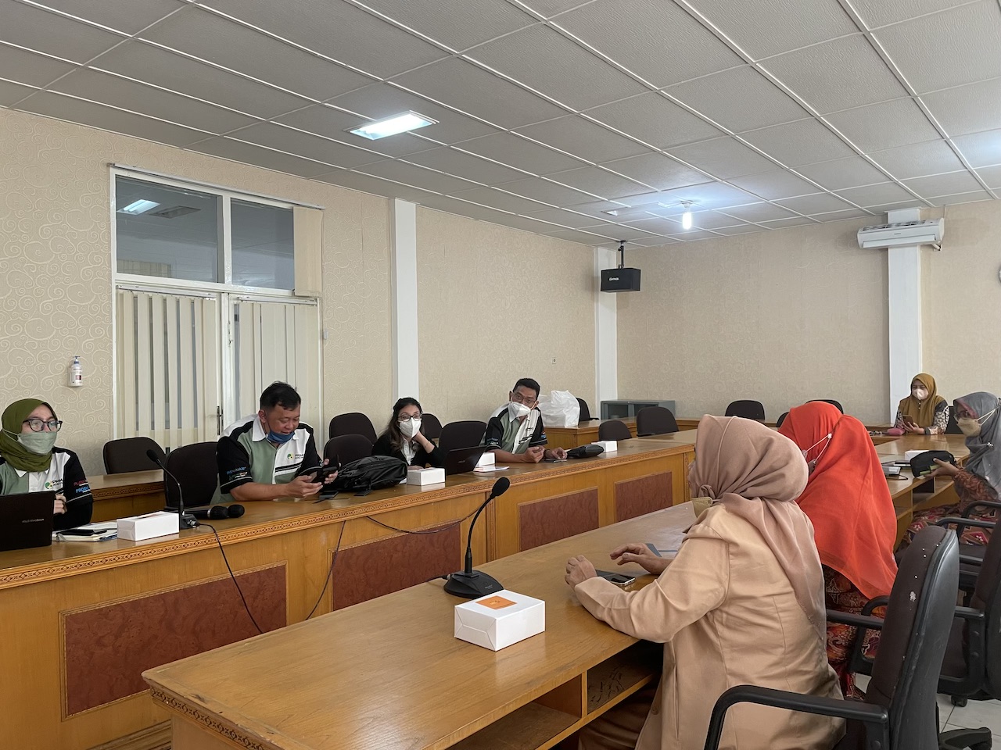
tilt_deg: -0.4
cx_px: 500
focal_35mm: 26
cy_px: 375
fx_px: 752
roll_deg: +1.3
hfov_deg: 67.3
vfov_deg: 53.1
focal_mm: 4.2
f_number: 1.6
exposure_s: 1/50
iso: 64
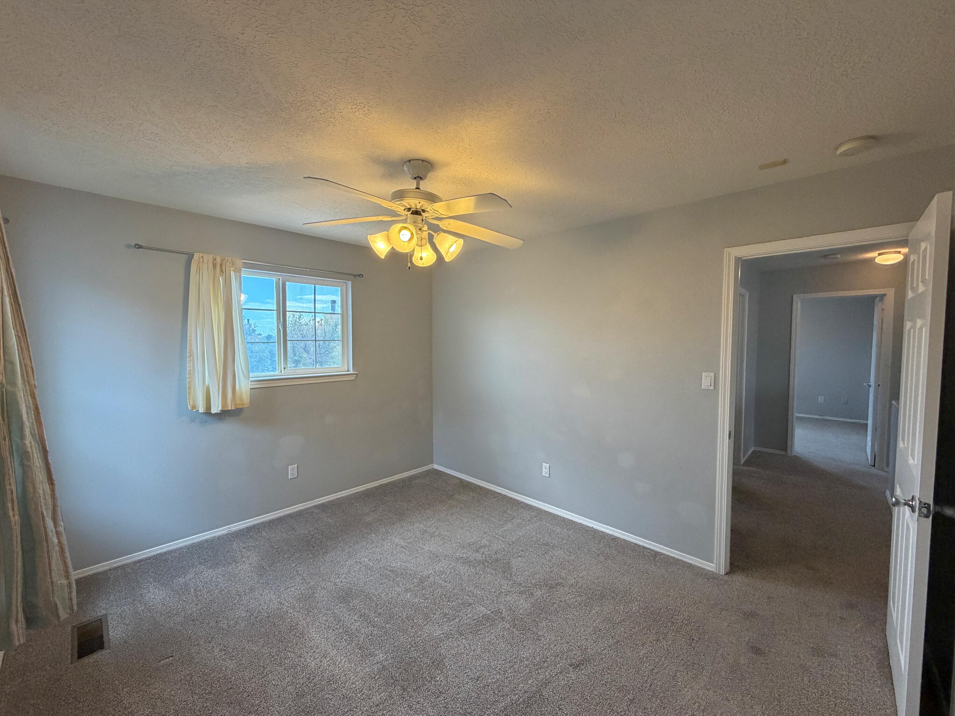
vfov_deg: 85.7
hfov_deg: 102.1
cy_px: 358
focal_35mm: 14
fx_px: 386
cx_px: 478
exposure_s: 1/120
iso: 250
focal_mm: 2.22
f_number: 2.2
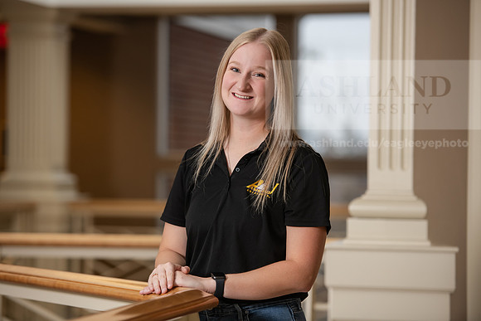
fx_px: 1871
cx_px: 240
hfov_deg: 14.7
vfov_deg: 9.8
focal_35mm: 140
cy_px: 160
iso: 640
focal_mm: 140
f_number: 3.2
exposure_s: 1/200
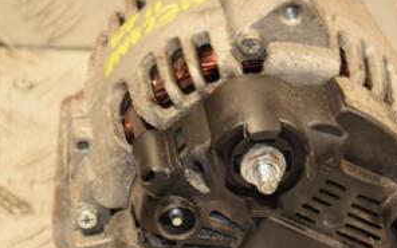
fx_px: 3019
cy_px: 176
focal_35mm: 279
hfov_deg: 7.5
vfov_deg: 4.7
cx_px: 291
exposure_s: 1/100
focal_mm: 90
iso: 800
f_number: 5.6
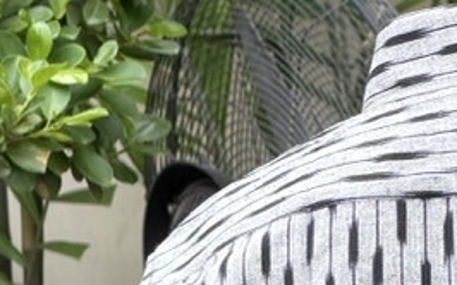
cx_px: 459
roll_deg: -0.6
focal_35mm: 511
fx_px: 6362
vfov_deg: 2.6
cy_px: 367
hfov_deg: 4.1
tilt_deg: -2.5
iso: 50
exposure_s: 1/162
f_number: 2.8
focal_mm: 16.89
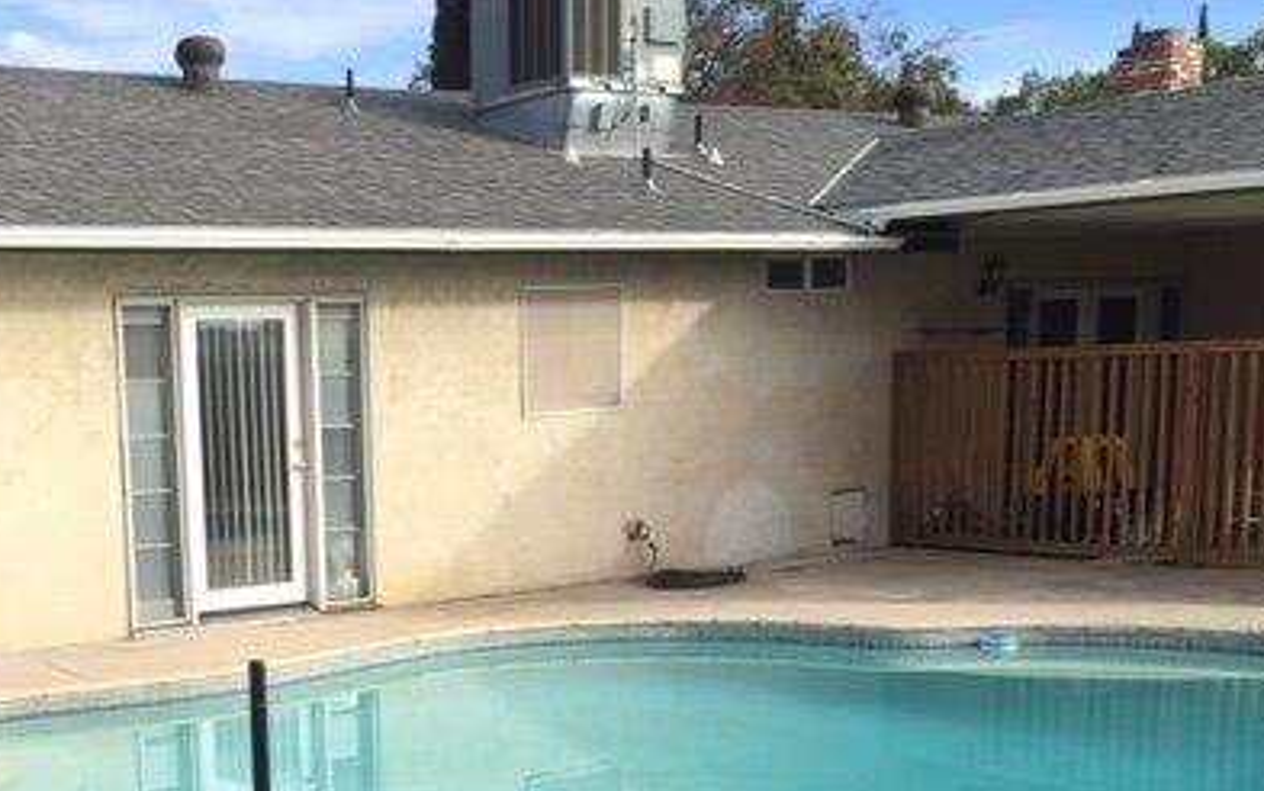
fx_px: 1723
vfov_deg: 25.1
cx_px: 309
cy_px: 717
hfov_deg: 39.2
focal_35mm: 50
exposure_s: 1/694
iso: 32
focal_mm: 4.15
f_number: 2.2
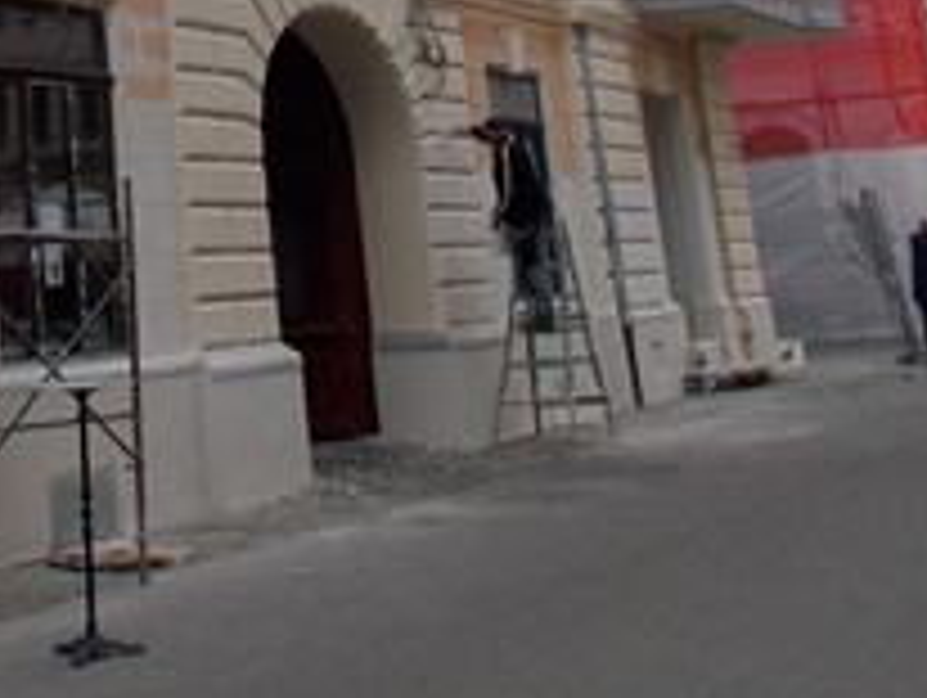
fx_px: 2091
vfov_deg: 16.6
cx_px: 22
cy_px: -448
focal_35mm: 78
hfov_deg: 24.0
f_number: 3.1
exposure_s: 1/250
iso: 80
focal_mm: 4
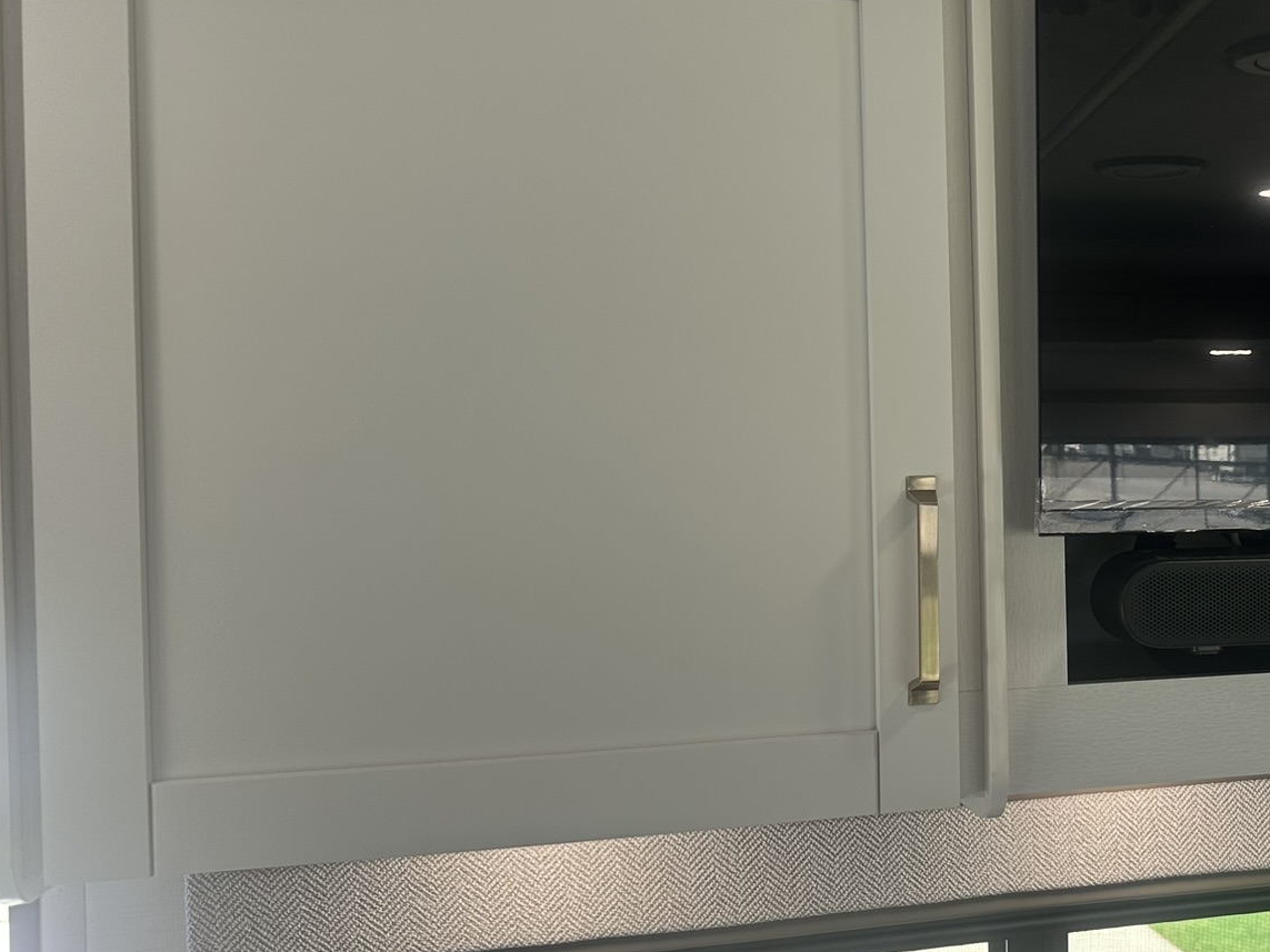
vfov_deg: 33.6
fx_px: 1577
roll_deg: -1.6
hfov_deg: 41.2
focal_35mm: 43
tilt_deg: +2.0
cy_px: 478
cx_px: 1087
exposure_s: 1/121
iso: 80
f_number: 1.78
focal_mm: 6.86
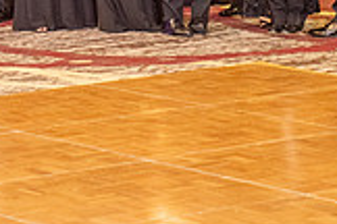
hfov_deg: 8.2
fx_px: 2349
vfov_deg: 5.4
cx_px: 106
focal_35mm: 251
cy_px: -152
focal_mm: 70
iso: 1600
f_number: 2.8
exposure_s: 1/80
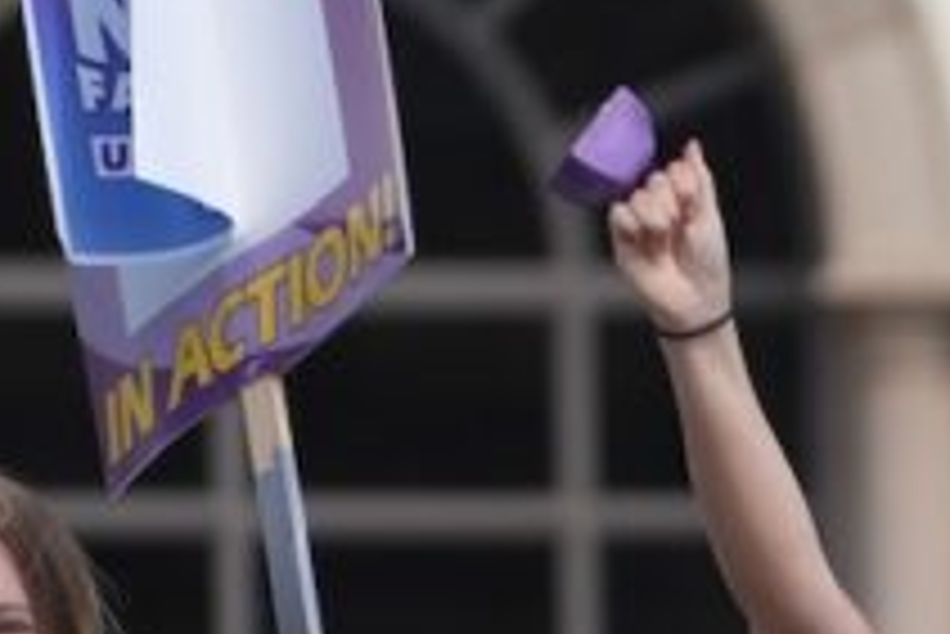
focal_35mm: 971
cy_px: 1405
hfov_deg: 2.1
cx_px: 1715
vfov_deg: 1.4
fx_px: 25640
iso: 100
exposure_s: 1/640
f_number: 4
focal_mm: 200
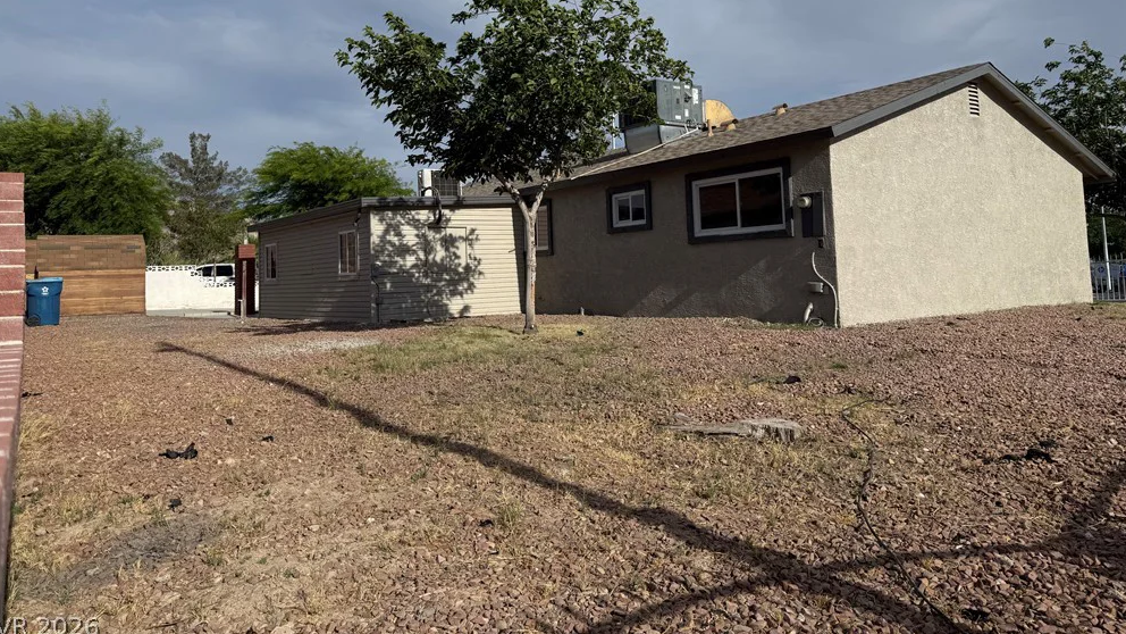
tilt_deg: +5.4
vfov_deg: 42.3
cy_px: 209
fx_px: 806
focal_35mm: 27
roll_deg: +2.1
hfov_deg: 69.9
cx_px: 556
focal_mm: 6.76
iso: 80
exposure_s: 1/9091
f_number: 1.78
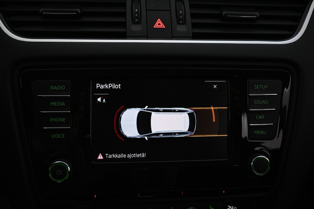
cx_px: 157
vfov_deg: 39.1
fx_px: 294
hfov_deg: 56.1
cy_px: 104
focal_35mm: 34
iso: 1600
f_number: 4
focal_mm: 22.5
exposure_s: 1/40
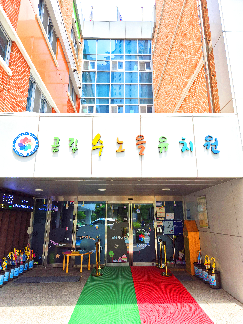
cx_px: 122
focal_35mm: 23
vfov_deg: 73.9
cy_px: 162
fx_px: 215
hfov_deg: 58.9
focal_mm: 5.4
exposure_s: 1/1224
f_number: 1.8
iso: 25
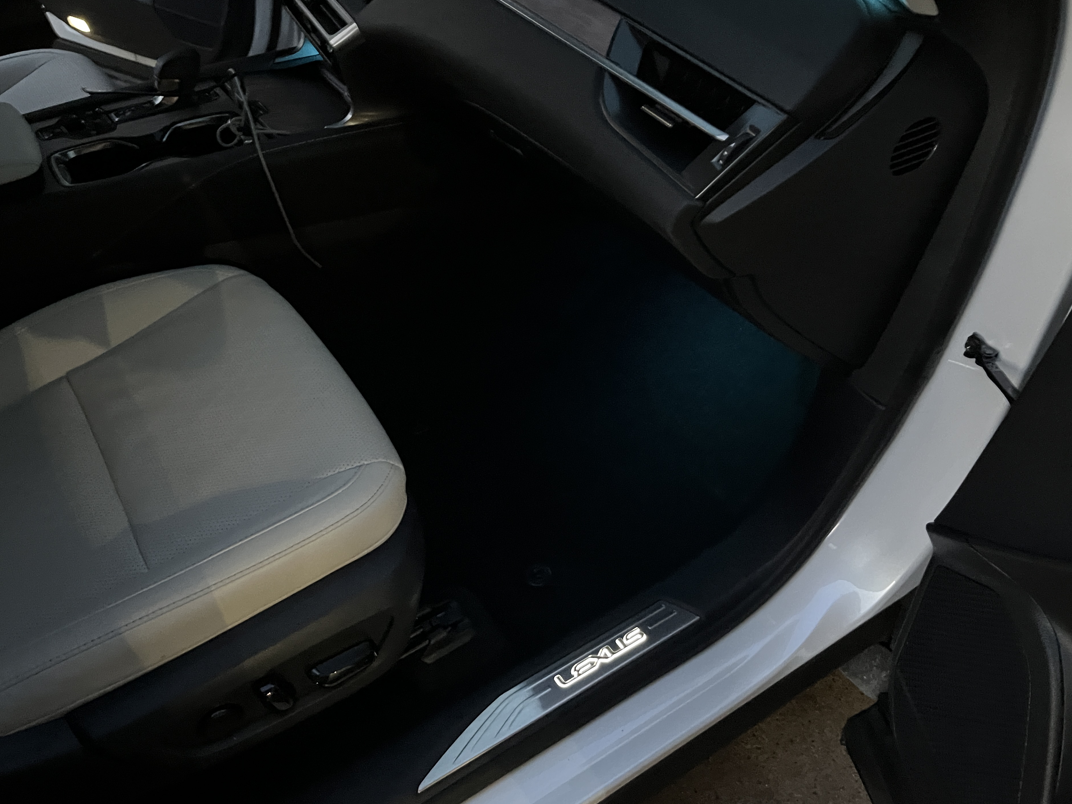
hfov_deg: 63.4
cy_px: 399
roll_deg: -1.2
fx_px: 867
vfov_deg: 49.7
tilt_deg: -44.5
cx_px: 539
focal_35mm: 28
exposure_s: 1/17
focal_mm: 5.1
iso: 1600
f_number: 1.6
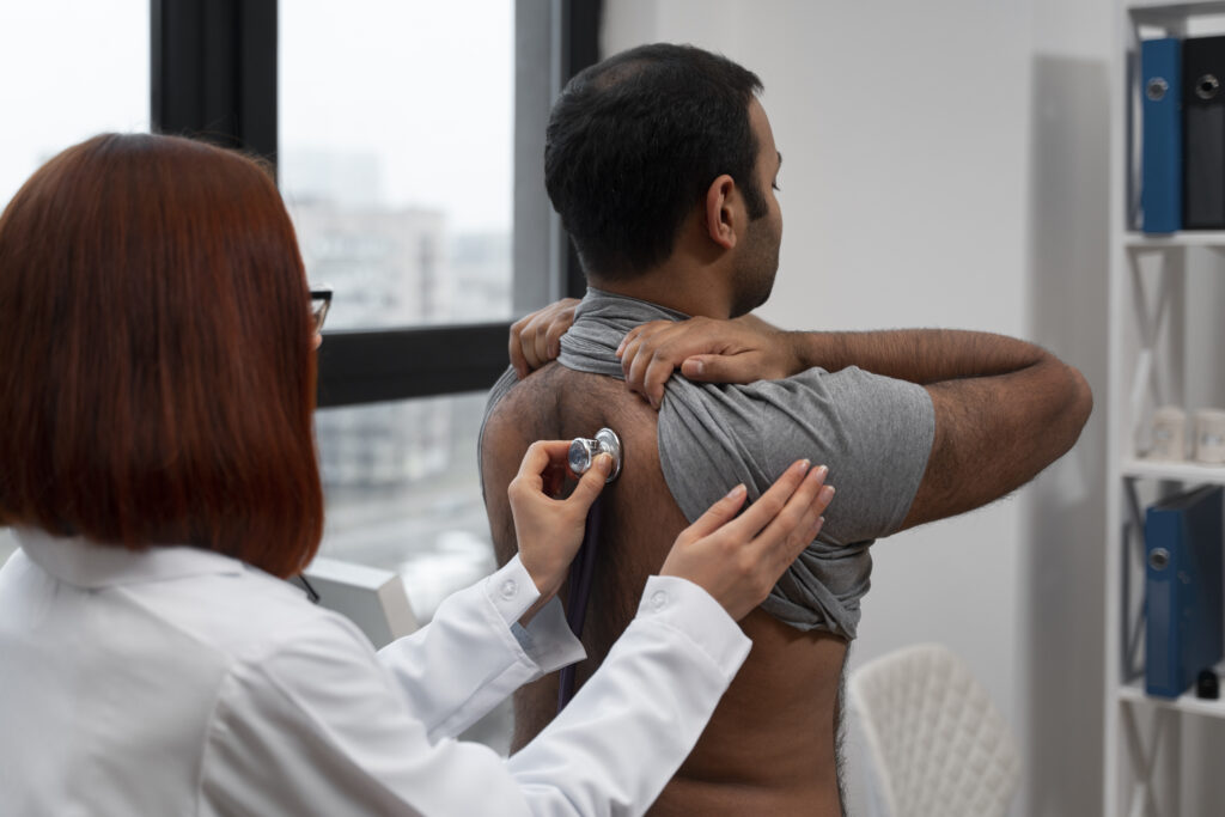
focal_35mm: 47
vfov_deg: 28.7
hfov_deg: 41.9
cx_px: 612
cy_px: 408
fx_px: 1599
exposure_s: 1/160
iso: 320
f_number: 2.8
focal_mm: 47
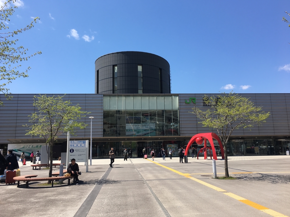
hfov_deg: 60.0
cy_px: 106
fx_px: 251
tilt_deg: +10.0
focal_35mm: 30
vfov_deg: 46.8
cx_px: 143
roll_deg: +1.4
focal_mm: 4.15
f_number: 2.2
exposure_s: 1/1202
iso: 25
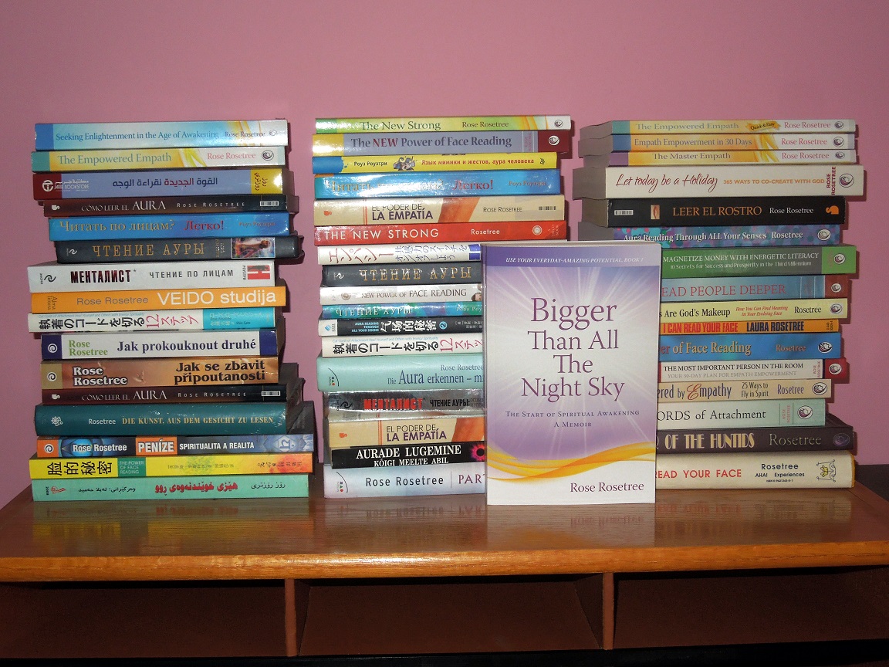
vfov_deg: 30.3
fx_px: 1233
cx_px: 444
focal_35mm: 48
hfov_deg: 39.7
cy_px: 334
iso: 200
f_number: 4
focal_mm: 8.7
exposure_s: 1/30
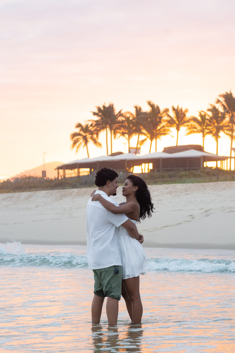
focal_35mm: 128
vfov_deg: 16.1
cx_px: 118
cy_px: 176
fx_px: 1248
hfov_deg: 10.8
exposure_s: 1/160
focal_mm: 85
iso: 1250
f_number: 5.6
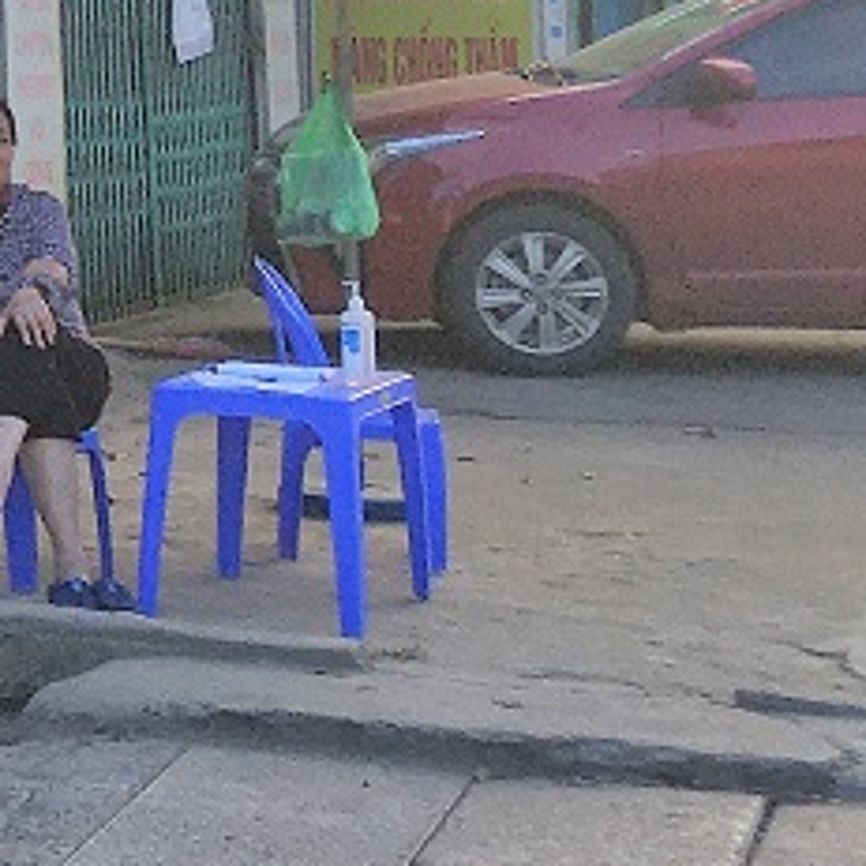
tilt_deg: +2.6
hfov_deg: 14.2
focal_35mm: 111
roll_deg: +1.1
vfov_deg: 15.5
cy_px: 49
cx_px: -585
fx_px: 3142
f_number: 2.2
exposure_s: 1/324
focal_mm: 4.15
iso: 25
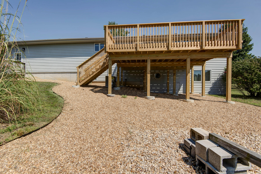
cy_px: 87
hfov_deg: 93.3
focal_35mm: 17
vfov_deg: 70.5
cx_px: 130
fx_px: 123
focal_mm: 17
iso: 100
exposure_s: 1/1000
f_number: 6.7
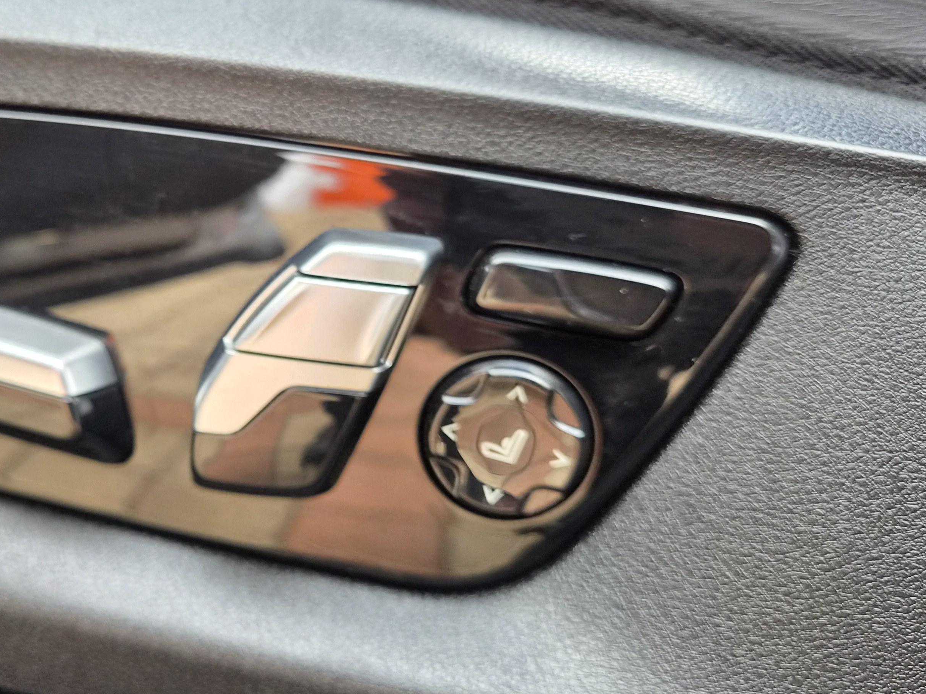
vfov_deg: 37.7
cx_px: 241
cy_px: 307
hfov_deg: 47.3
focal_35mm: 38
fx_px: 1017
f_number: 1.8
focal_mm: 5.4
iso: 32
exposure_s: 1/61
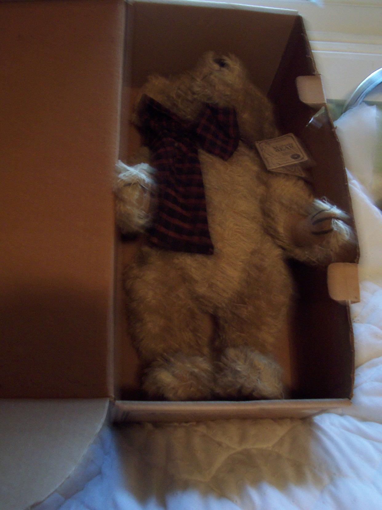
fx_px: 544
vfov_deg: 50.1
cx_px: 191
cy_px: 255
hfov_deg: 38.7
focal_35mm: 37
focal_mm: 5.6
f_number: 2.8
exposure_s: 1/8
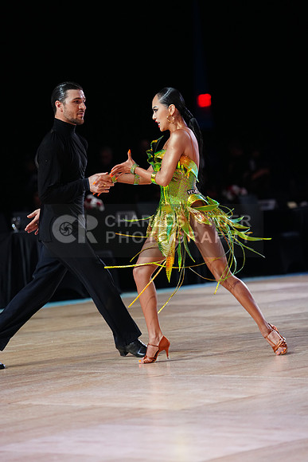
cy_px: 231
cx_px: 154
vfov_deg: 14.1
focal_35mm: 146
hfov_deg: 9.4
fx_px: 1872
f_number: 2.8
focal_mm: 146
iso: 2000
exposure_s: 1/500
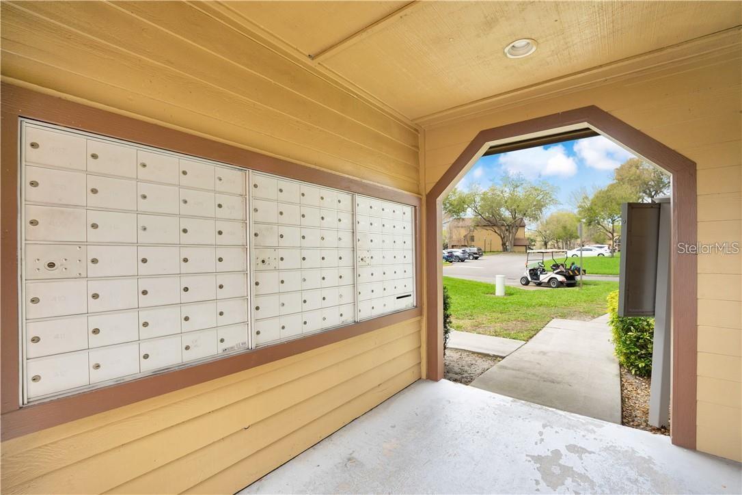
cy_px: 248
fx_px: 289
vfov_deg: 81.2
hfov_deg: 104.3
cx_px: 371
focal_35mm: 14
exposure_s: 1/200
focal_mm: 14
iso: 100
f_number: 4.5
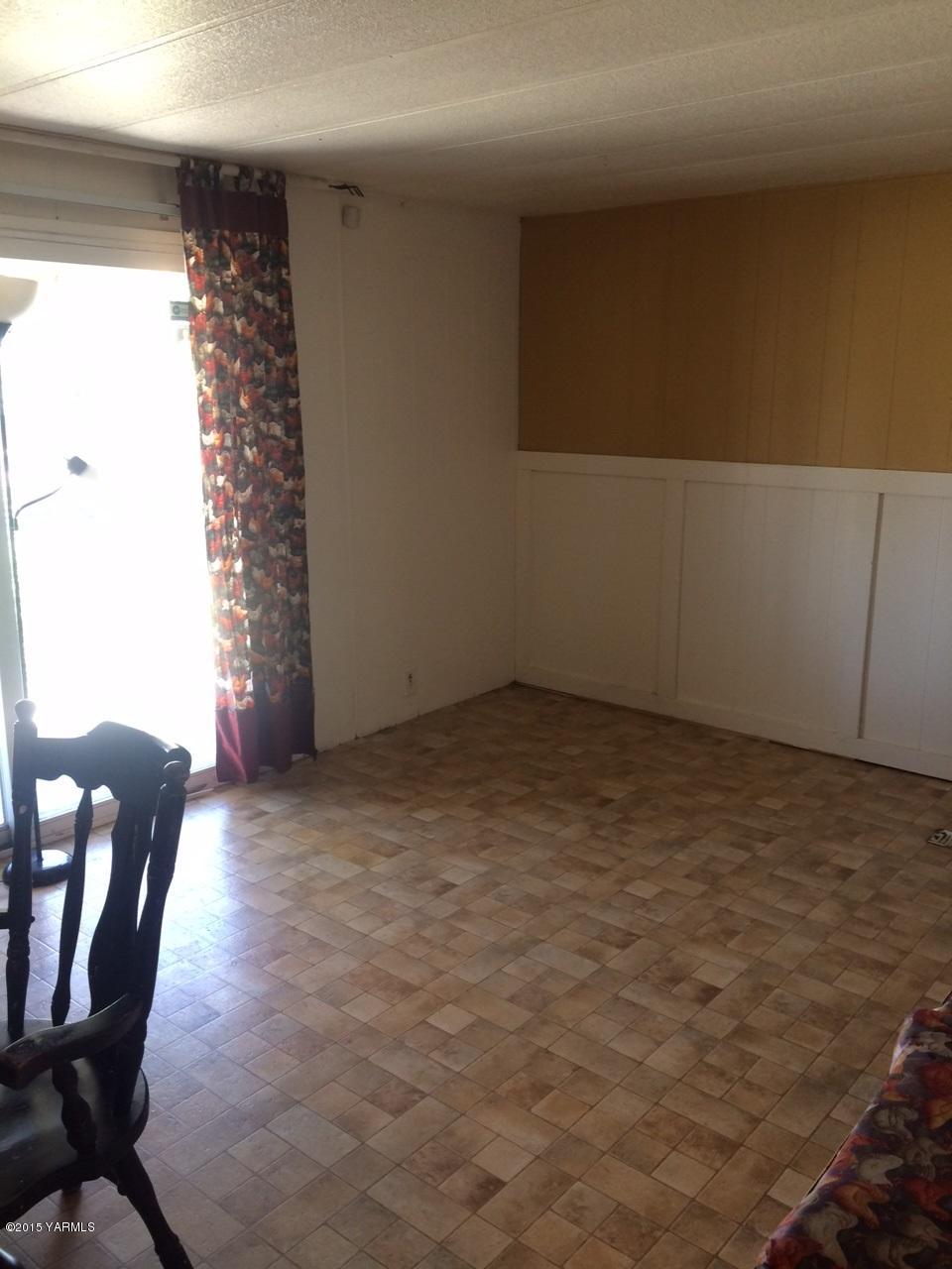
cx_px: 476
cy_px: 634
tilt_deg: -14.7
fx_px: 1063
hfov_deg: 48.2
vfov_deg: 61.7
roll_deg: +2.2
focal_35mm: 29
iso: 80
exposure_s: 1/30
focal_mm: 4.15
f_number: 2.2
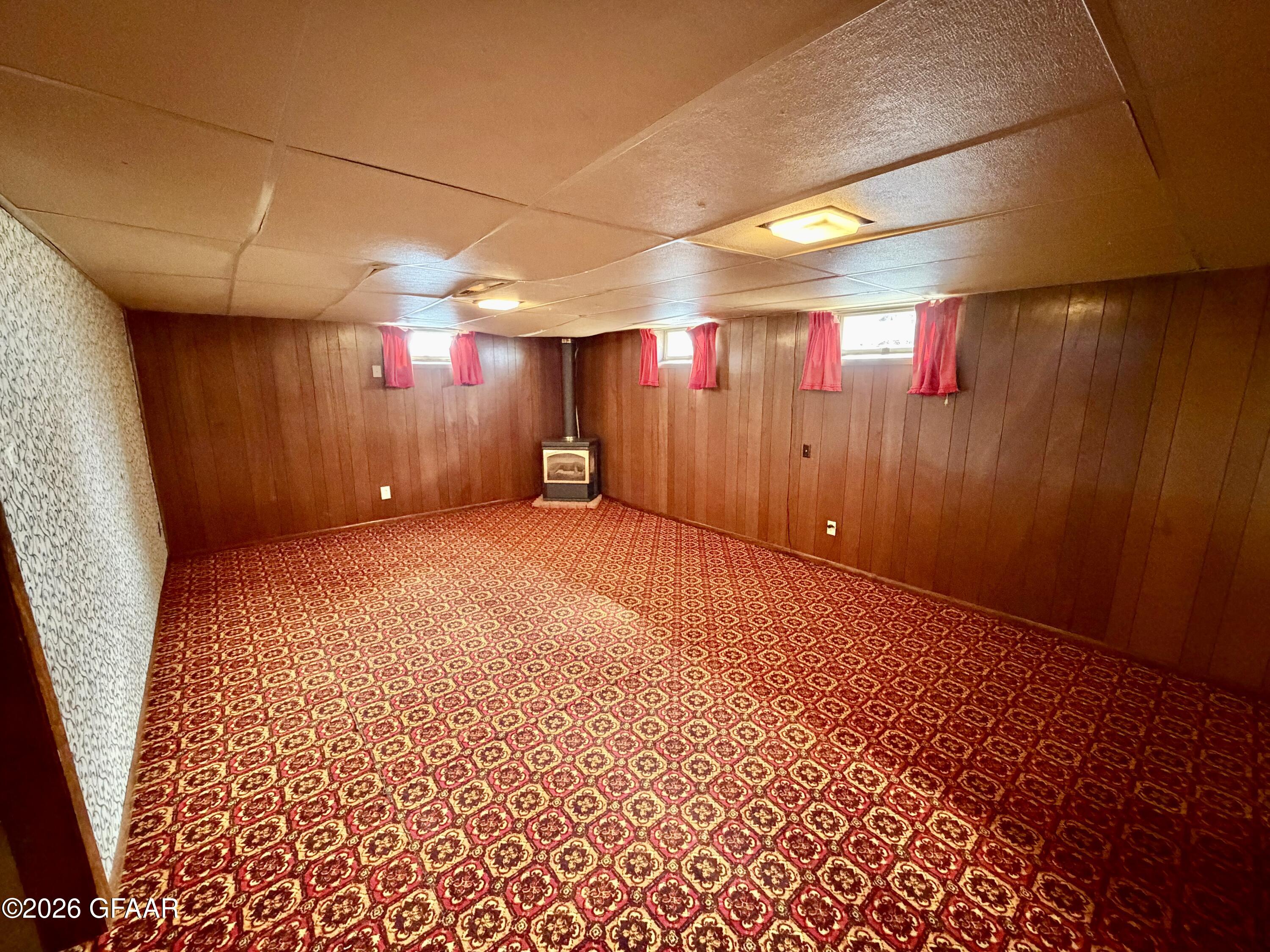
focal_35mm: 14
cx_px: 635
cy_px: 476
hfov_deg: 102.1
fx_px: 514
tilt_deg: -11.2
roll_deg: +0.4
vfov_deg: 85.7
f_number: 2.2
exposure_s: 1/40
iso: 1250
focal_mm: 2.22
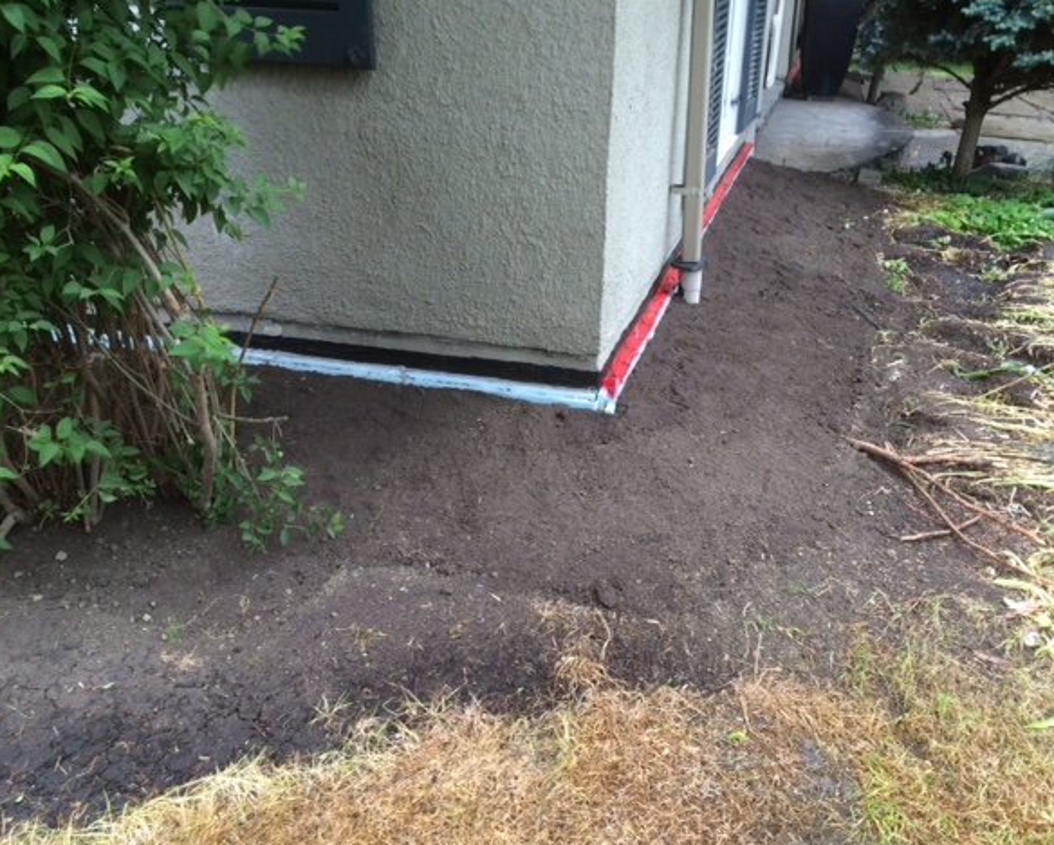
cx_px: 556
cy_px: 419
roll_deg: -0.1
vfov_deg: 47.2
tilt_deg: -24.9
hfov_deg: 57.1
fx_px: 968
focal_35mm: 31
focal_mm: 4.15
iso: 64
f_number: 2.2
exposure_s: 1/30
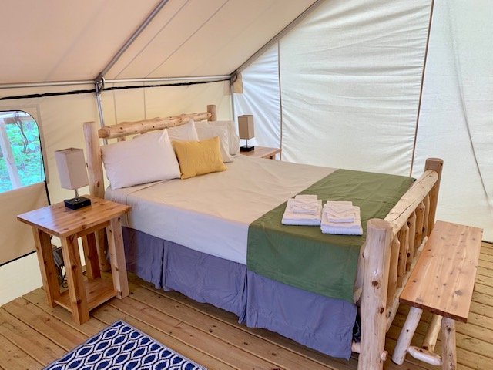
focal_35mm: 26
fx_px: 370
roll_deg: +0.9
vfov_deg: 53.1
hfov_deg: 67.3
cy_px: 185
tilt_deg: -17.6
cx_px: 246
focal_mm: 4.25
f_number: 1.8
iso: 64
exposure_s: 1/120
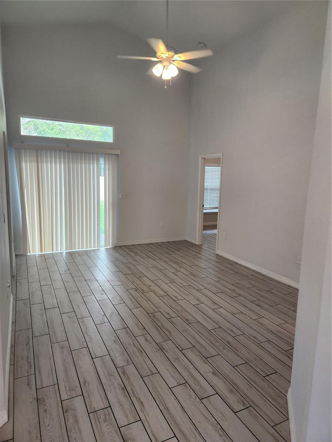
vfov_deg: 73.9
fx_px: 294
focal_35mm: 23
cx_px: 166
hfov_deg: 58.9
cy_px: 221
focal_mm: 5.4
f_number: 1.8
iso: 200
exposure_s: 1/120
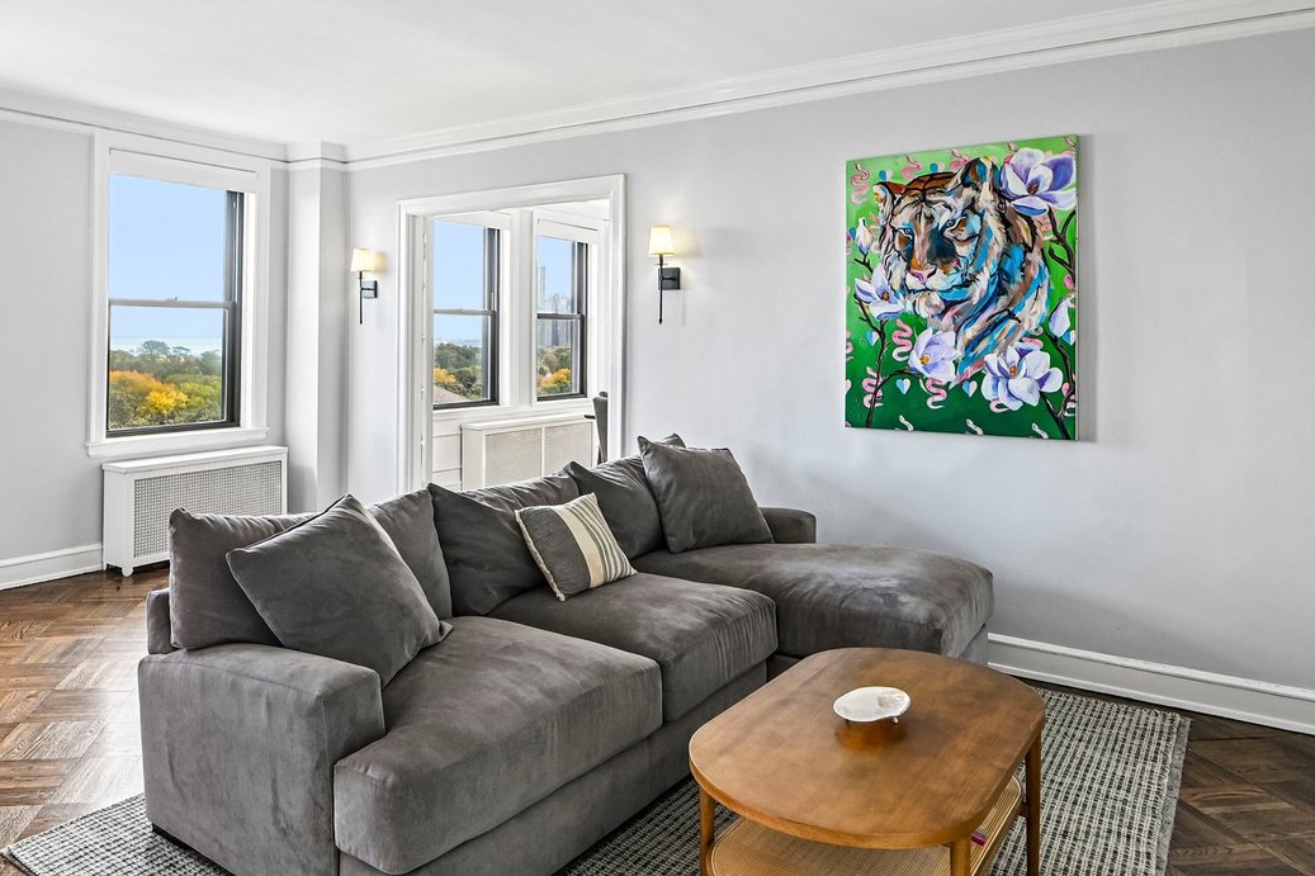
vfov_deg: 50.9
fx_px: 913
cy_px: 351
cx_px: 536
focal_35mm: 25
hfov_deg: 70.9
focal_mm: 16
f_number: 13
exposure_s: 1/15
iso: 400
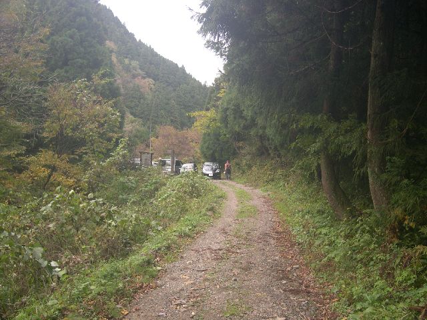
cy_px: 160
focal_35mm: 38
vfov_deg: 37.7
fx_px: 469
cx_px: 214
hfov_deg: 49.0
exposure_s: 1/180
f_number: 2.8
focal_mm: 8
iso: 100
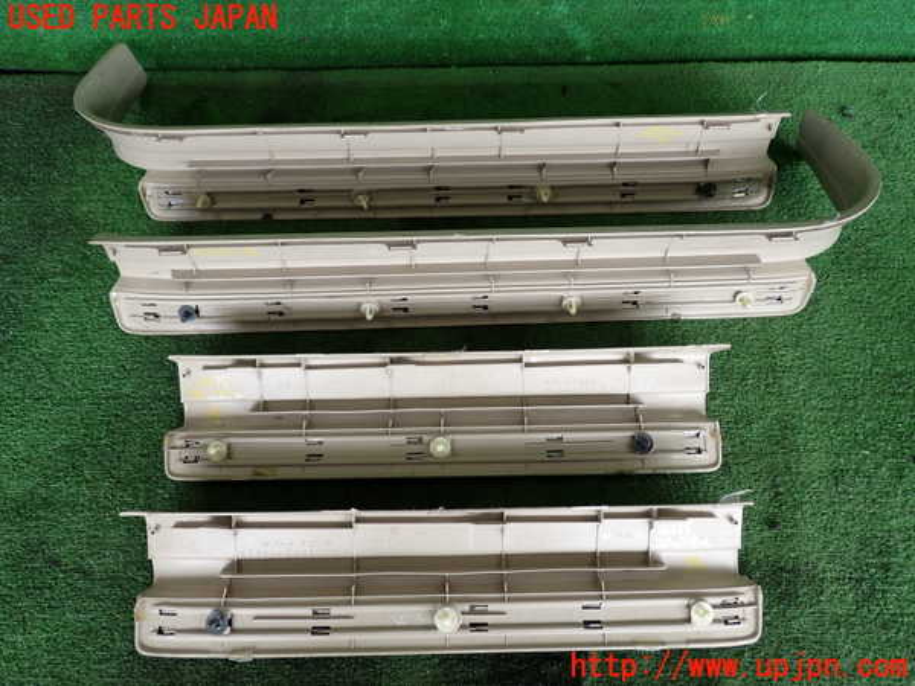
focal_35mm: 30
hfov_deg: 60.0
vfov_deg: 46.8
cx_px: 458
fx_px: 793
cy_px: 343
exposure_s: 1/125
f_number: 2.3
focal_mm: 5.4
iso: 160
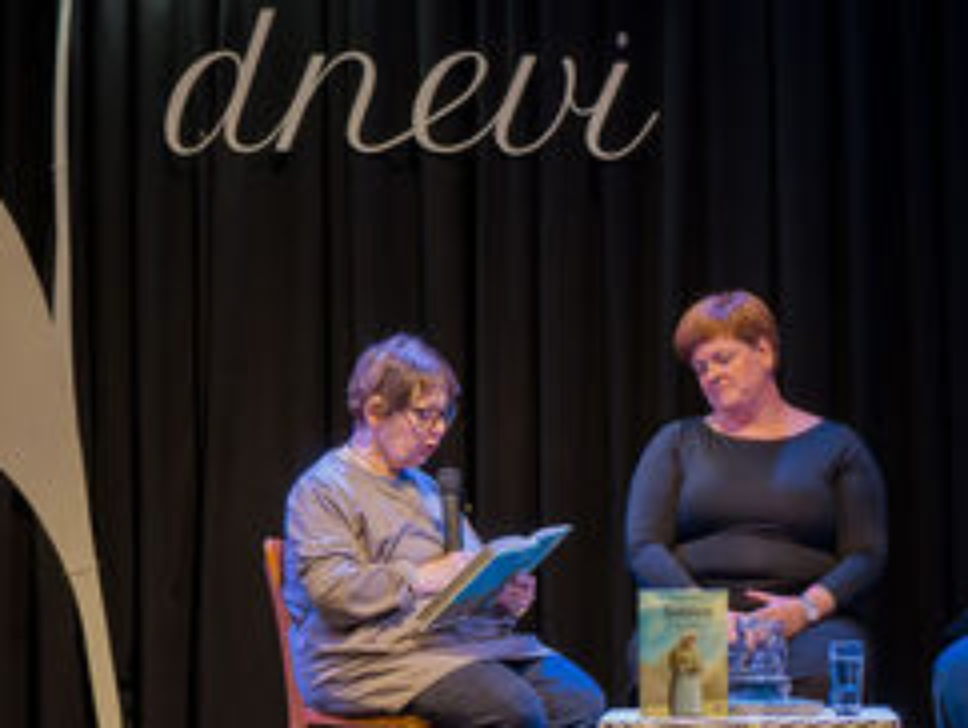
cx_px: 596
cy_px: 441
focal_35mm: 131
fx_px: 3667
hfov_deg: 15.0
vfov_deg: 11.3
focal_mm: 70
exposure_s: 1/250
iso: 1000
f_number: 2.8
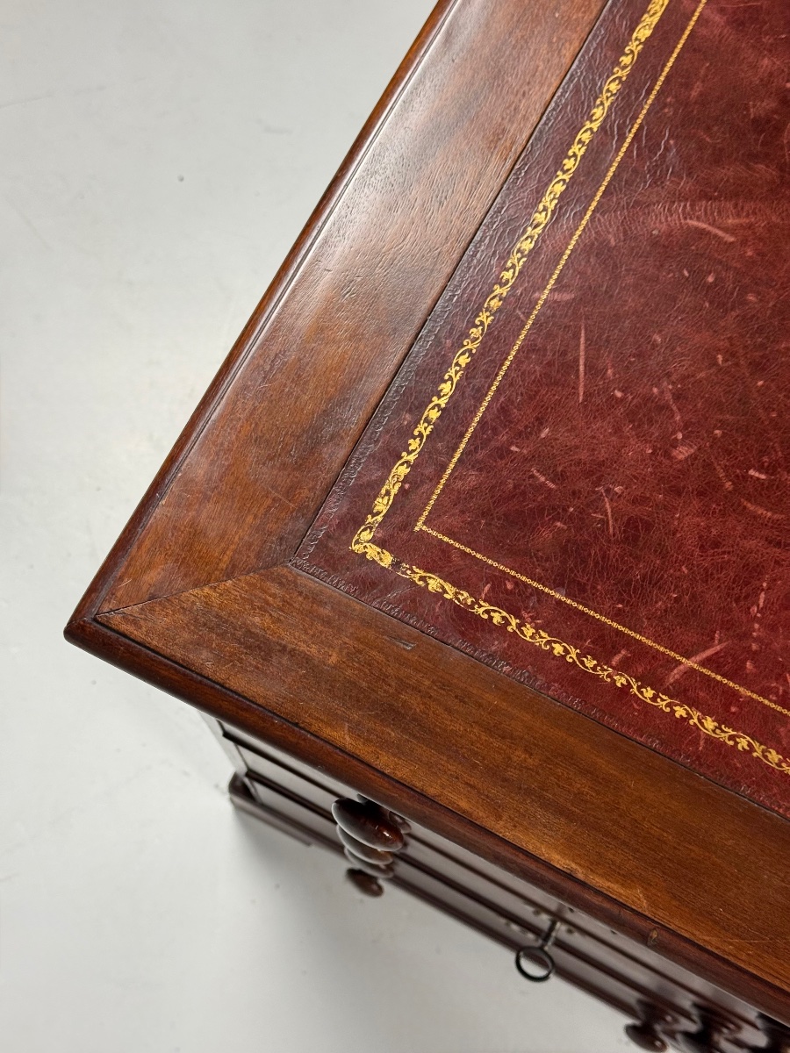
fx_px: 1461
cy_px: 526
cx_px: 395
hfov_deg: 30.3
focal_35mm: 48
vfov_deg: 39.7
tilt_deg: -75.1
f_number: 1.78
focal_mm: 6.76
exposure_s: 1/50
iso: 80
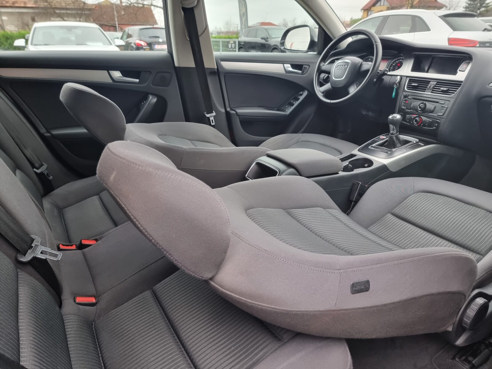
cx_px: 246
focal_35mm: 24
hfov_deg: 71.6
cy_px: 184
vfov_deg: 56.8
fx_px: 341
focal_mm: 6.7
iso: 200
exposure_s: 1/100
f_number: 1.8
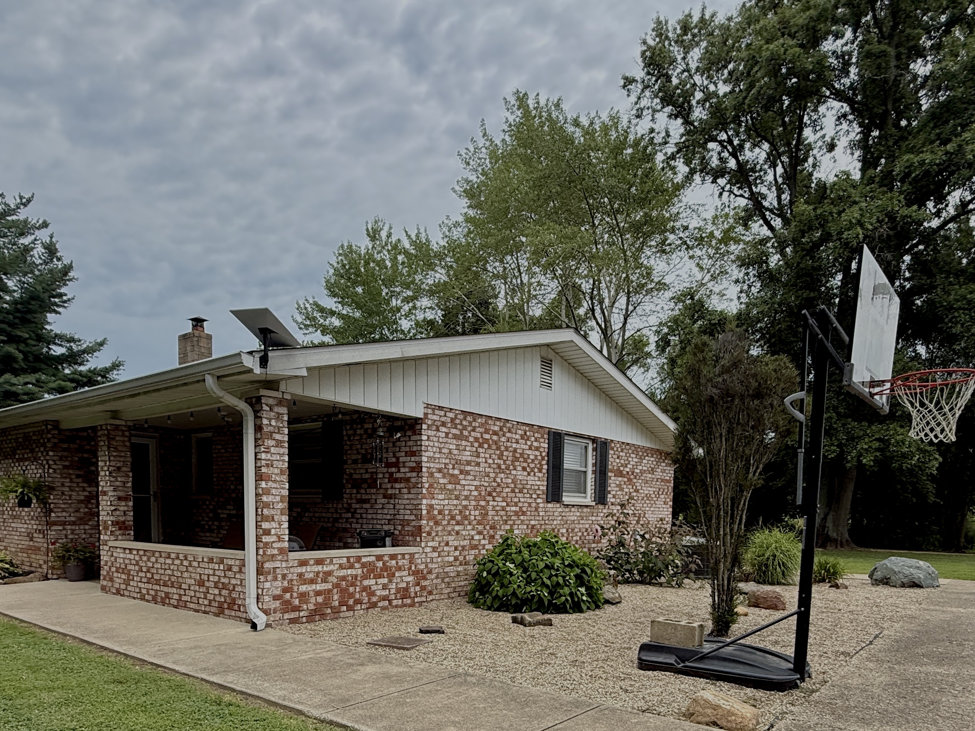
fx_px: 676
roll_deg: -1.2
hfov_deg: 71.6
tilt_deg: -0.2
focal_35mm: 24
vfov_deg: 53.7
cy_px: 565
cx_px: 498
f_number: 2.2
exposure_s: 1/901
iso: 50
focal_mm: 2.22
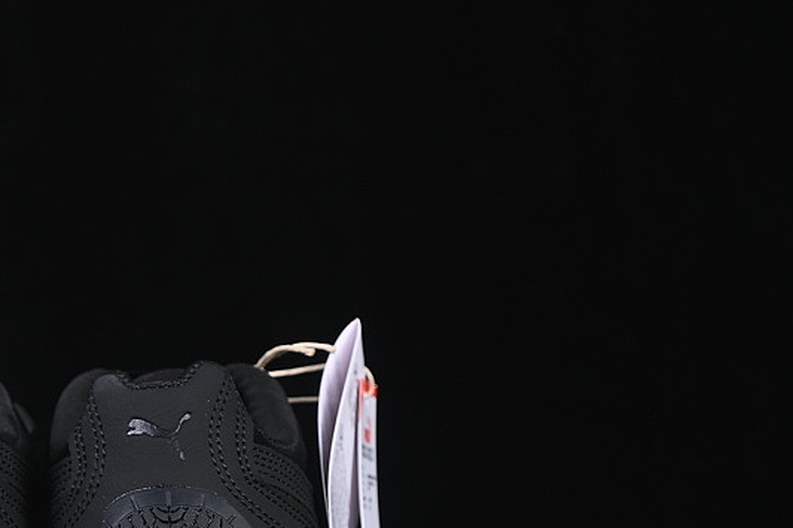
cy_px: 358
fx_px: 3347
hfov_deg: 13.4
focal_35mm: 152
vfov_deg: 9.0
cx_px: 68
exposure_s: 1/60
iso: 160
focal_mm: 50
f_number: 6.3
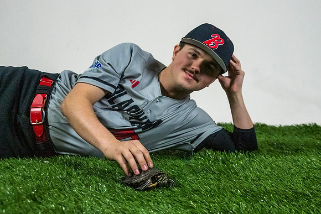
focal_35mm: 49
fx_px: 434
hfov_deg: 40.4
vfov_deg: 27.7
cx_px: 200
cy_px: 105
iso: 6400
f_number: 5
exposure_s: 1/400
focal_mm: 39
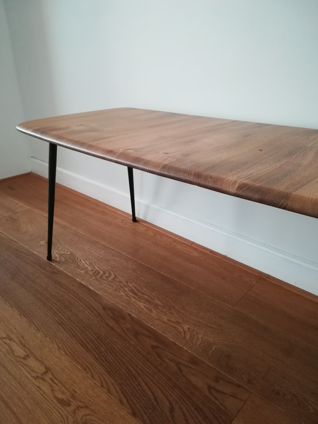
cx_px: 159
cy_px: 212
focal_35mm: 26
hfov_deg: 53.1
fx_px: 318
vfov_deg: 67.3
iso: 500
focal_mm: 3.83
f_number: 2.2
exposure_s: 1/14.3
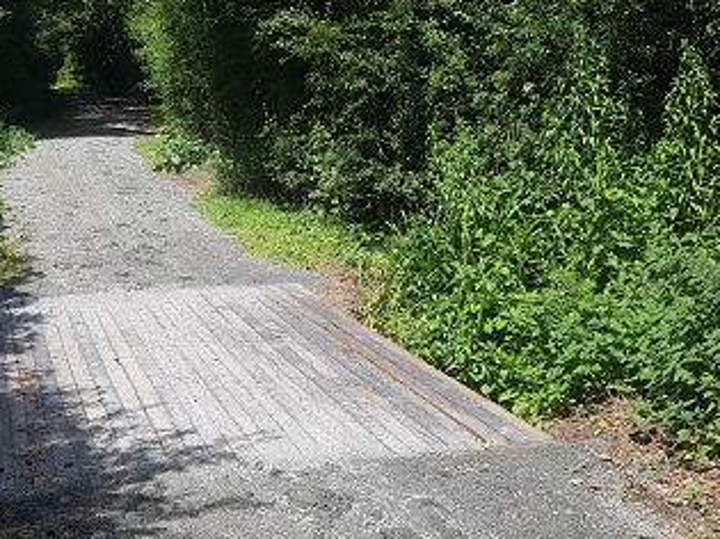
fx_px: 686
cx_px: 267
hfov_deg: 54.7
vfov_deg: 42.8
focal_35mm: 33
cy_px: 313
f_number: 1.7
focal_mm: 4.2
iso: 50
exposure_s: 1/2036
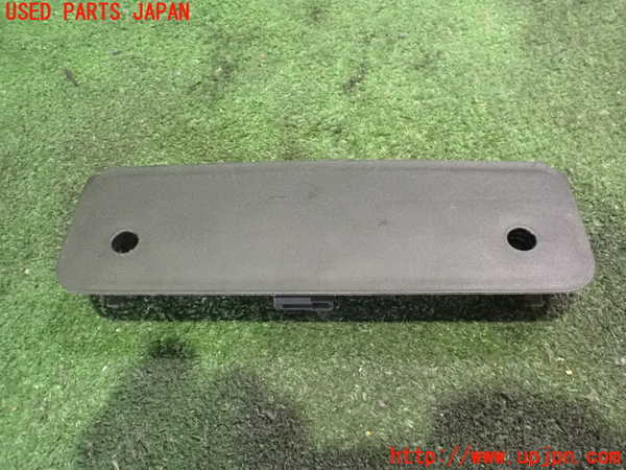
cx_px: 313
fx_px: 543
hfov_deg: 60.0
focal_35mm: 30
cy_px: 235
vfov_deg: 46.8
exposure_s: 1/25
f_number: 2.3
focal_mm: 5.4
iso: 1600
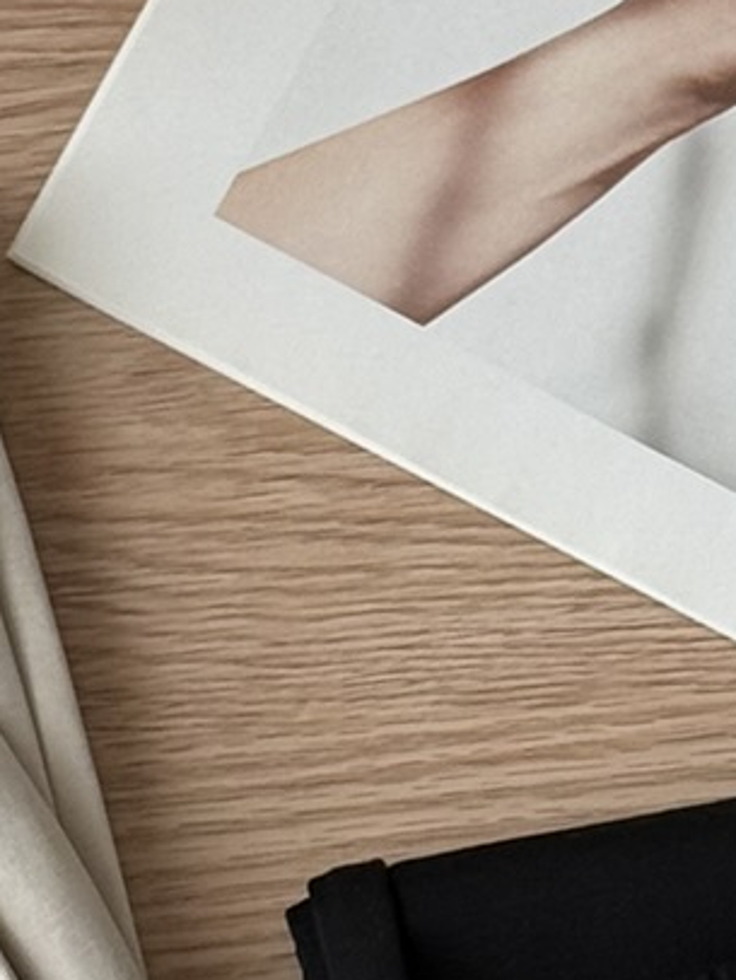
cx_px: 130
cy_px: 686
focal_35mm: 242
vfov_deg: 8.2
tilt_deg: -78.6
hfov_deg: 6.1
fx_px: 6853
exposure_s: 1/84
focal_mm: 6.76
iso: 100
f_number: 1.78
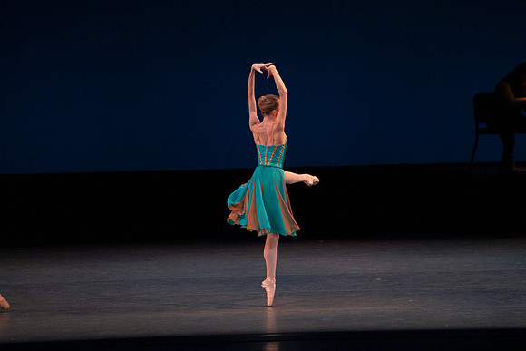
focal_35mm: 288
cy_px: 176
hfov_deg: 7.2
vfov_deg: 4.8
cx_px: 263
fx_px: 4209
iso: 8000
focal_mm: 288
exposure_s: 1/400
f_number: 7.1
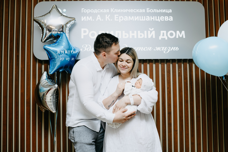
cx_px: 119
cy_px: 73
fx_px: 231
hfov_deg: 52.5
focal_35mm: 36
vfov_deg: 36.4
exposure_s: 1/160
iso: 200
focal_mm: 35
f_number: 4
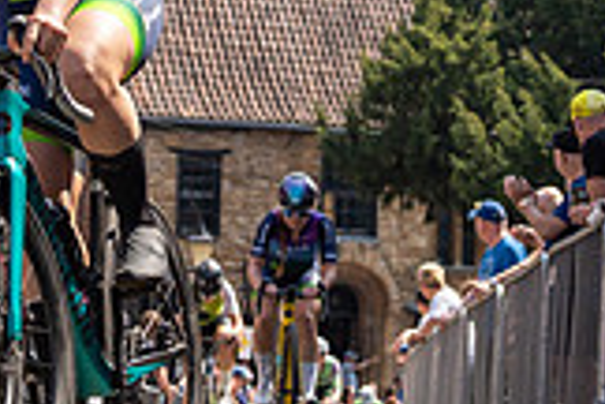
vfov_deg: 7.1
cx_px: 1
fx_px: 3226
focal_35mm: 192
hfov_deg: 10.6
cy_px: 27
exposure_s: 1/2500
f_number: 3.5
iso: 160
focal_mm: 38
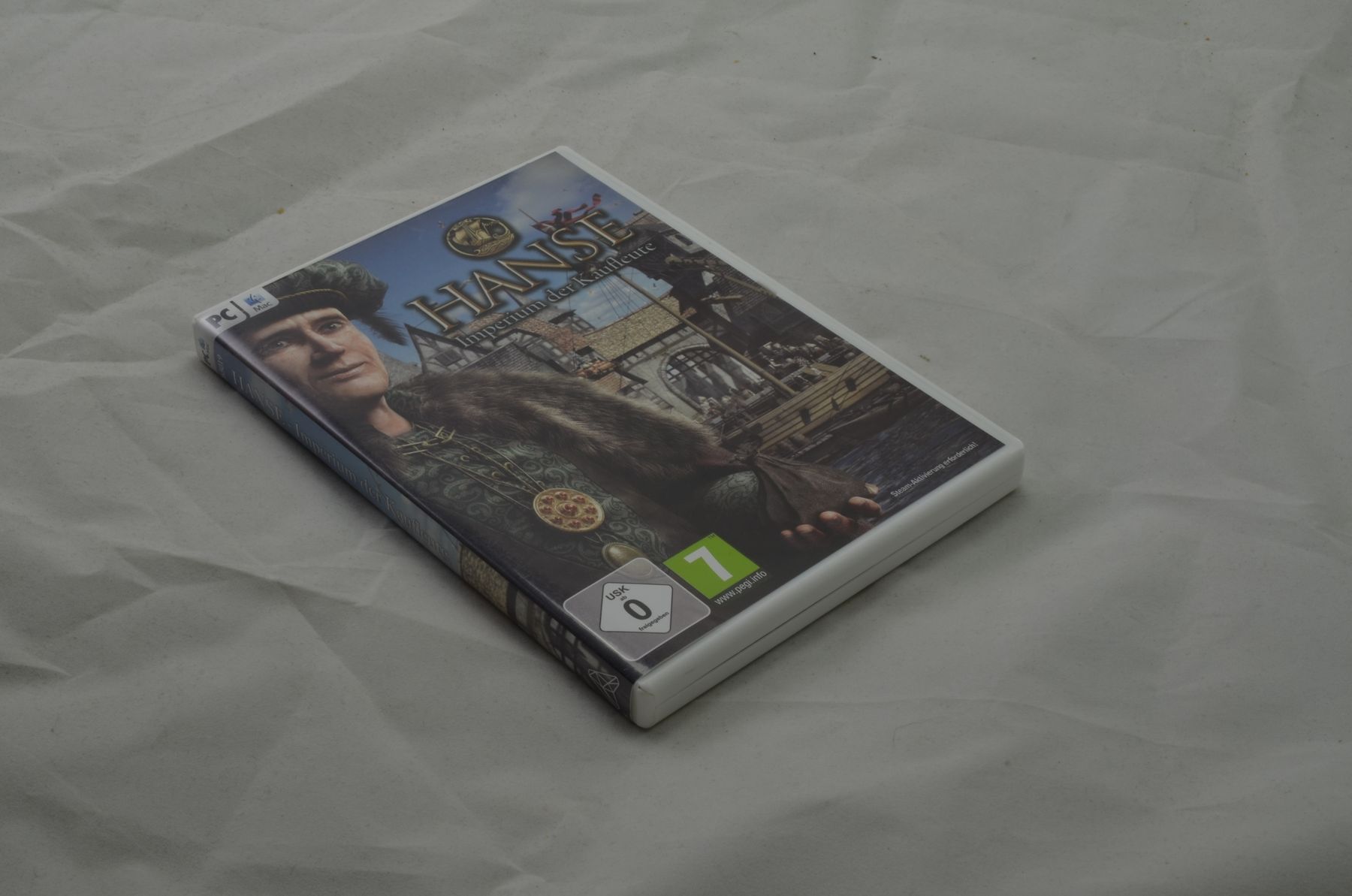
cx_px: 676
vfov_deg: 22.5
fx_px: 2249
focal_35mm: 60
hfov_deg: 33.5
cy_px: 448
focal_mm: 40
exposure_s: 1/3
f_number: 20
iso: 100
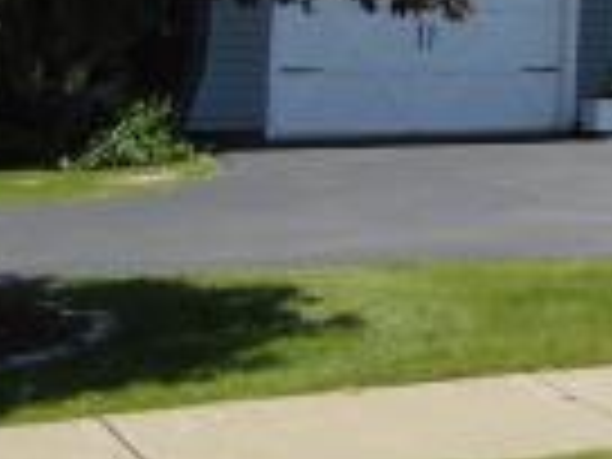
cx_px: 1089
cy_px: -315
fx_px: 1892
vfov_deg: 12.8
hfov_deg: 15.8
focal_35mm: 107
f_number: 3.3
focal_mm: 4.3
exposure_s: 1/1000
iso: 160
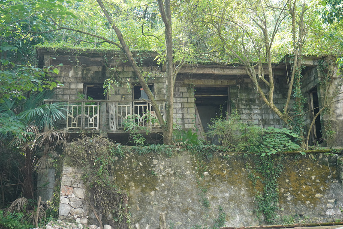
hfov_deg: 45.0
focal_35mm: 44
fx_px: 414
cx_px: 172
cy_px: 114
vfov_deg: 30.8
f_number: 4.5
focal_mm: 29
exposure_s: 1/160
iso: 800
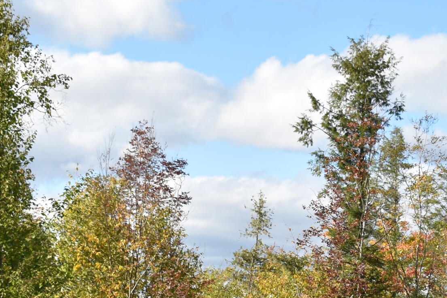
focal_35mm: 139
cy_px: 353
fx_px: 1726
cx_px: 348
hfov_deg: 14.7
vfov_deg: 9.7
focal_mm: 34
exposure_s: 1/200
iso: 100
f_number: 8
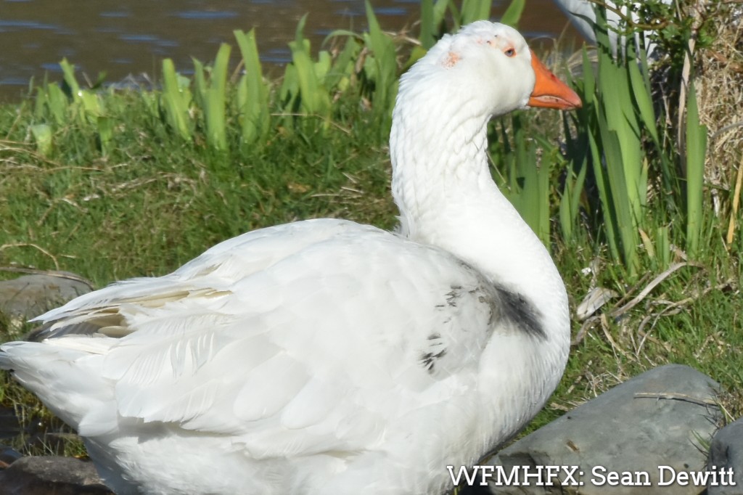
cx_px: 372
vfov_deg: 3.1
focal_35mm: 450
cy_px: 248
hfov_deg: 4.6
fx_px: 9284
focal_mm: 300
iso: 500
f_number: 11
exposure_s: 1/800
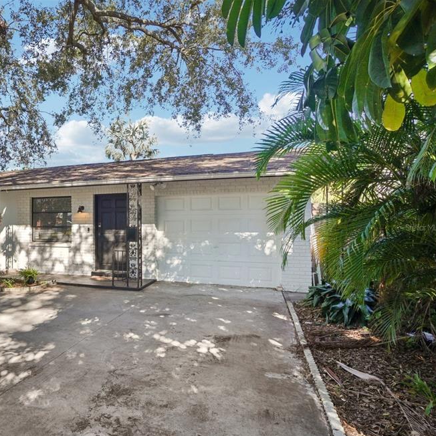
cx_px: 101
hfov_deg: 60.9
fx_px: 342
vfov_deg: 65.0
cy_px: 227
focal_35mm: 24
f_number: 8
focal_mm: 12
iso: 100
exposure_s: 1/60
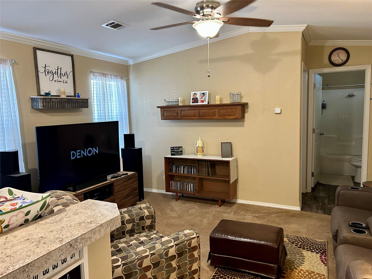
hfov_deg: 67.3
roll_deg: +1.5
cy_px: 140
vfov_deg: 53.1
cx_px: 186
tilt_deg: -6.3
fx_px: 279
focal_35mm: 26
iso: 320
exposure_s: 1/60
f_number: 1.5
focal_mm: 5.7
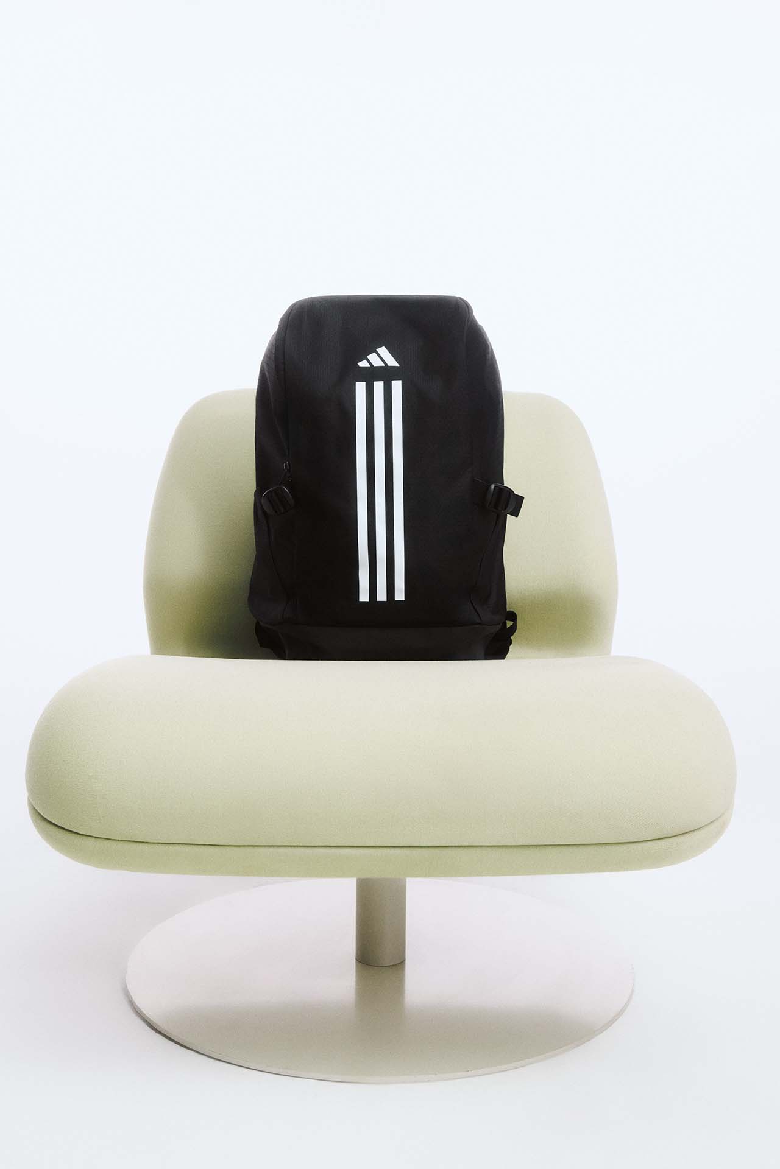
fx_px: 1300
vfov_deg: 48.5
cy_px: 584
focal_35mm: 40
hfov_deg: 33.4
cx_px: 390
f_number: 8
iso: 1000
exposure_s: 1/320
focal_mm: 40
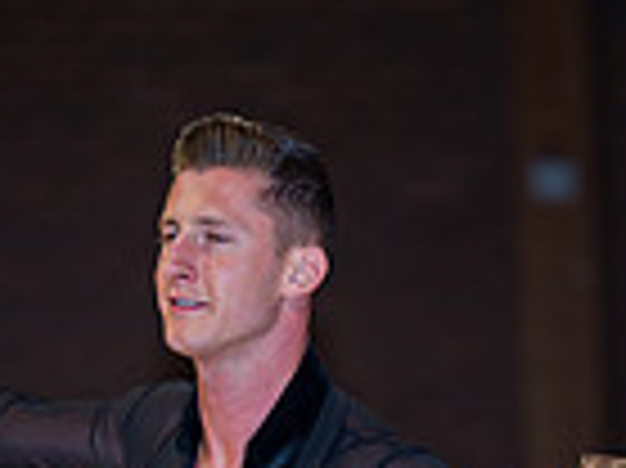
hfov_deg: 3.5
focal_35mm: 560
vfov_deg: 2.6
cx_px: 466
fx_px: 10118
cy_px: 1008
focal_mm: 180
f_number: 3.5
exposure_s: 1/250
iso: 400
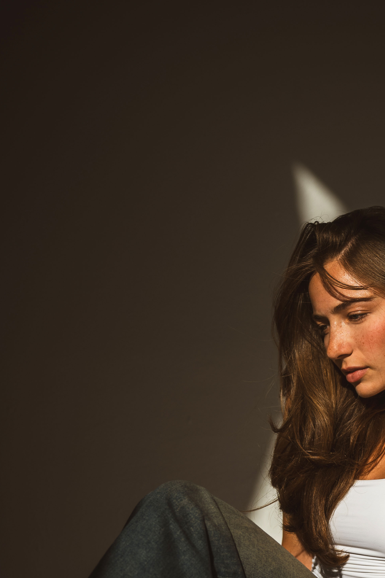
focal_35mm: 104
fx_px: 1669
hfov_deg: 13.1
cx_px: 257
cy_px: 539
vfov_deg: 19.2
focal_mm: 50
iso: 100
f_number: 2.5
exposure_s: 1/6400
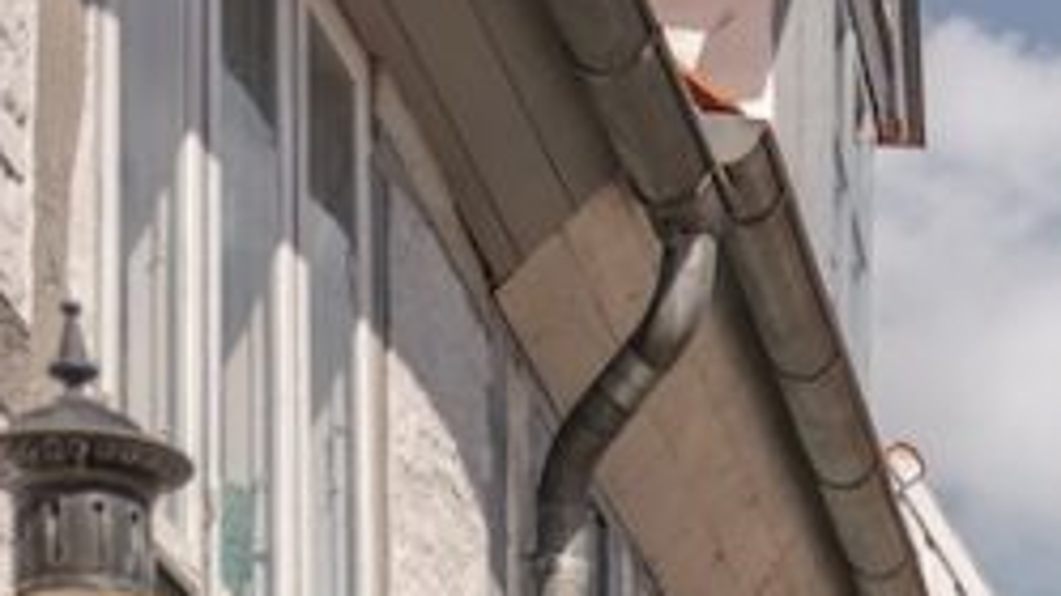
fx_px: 4906
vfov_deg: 6.4
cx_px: 925
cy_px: 1699
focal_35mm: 174
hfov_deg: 12.3
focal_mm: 37.3
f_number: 2.8
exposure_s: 1/2500
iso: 100
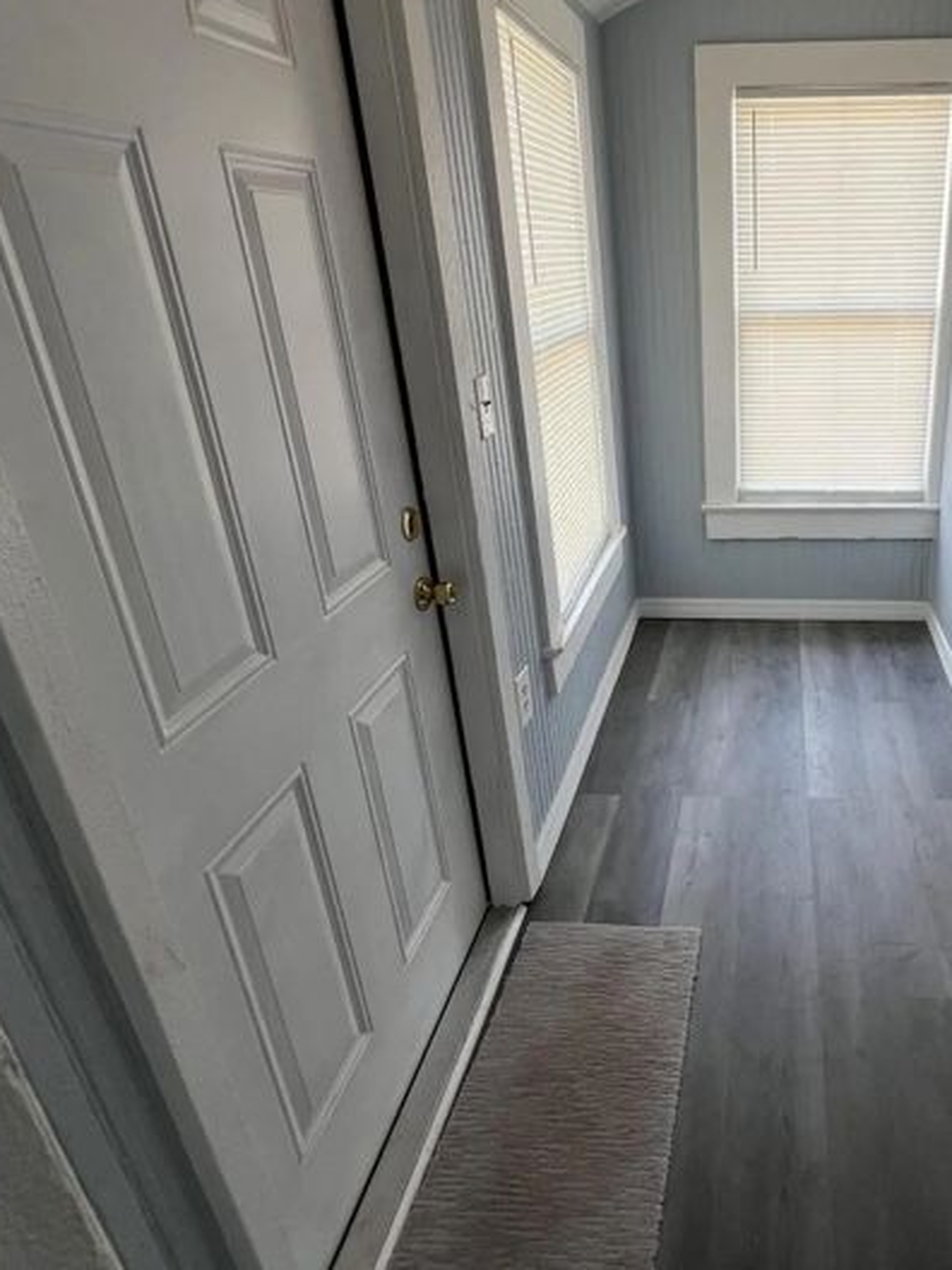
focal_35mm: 21
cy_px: 583
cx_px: 740
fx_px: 770
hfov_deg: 59.2
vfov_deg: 78.8
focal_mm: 1.57
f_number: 1.8
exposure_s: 1/148
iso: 32
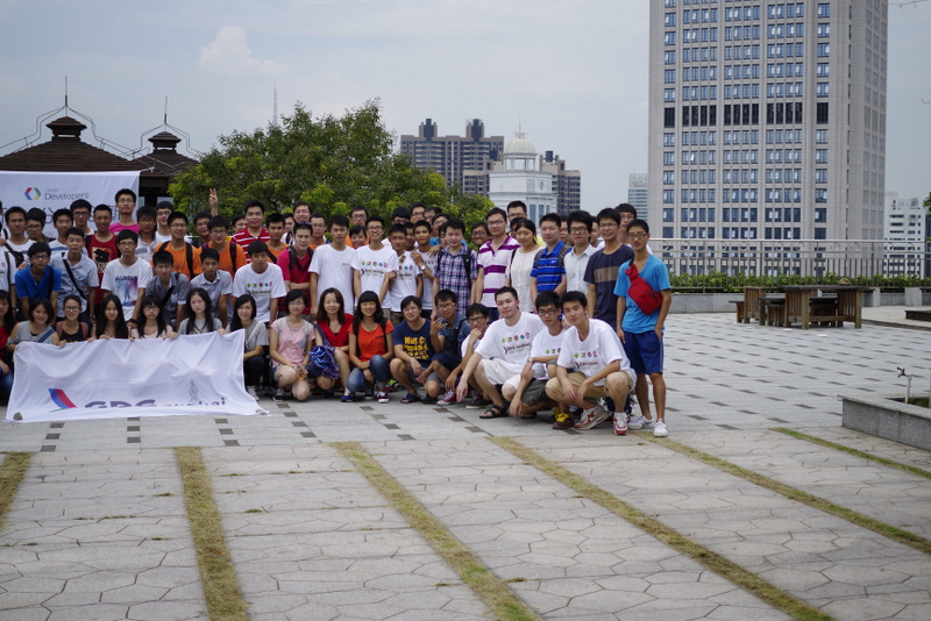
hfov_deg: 38.2
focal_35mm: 52
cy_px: 310
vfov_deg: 26.0
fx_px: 1345
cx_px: 466
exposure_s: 1/2000
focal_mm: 35
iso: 100
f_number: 2.4
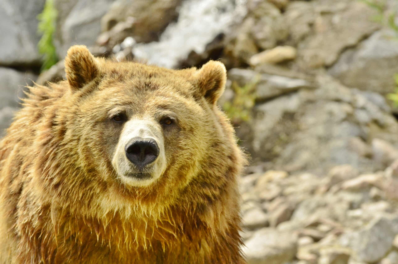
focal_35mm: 202
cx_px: 199
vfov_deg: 6.8
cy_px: 132
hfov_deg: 10.2
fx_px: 2234
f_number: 7.1
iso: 400
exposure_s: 1/800
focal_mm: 135
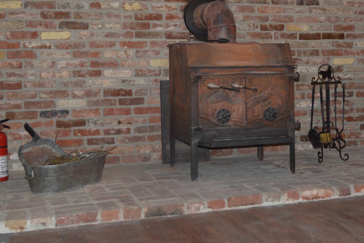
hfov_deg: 34.2
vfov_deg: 23.1
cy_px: 59
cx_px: 239
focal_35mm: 58
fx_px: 586
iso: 400
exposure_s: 1/60
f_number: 4
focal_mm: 24
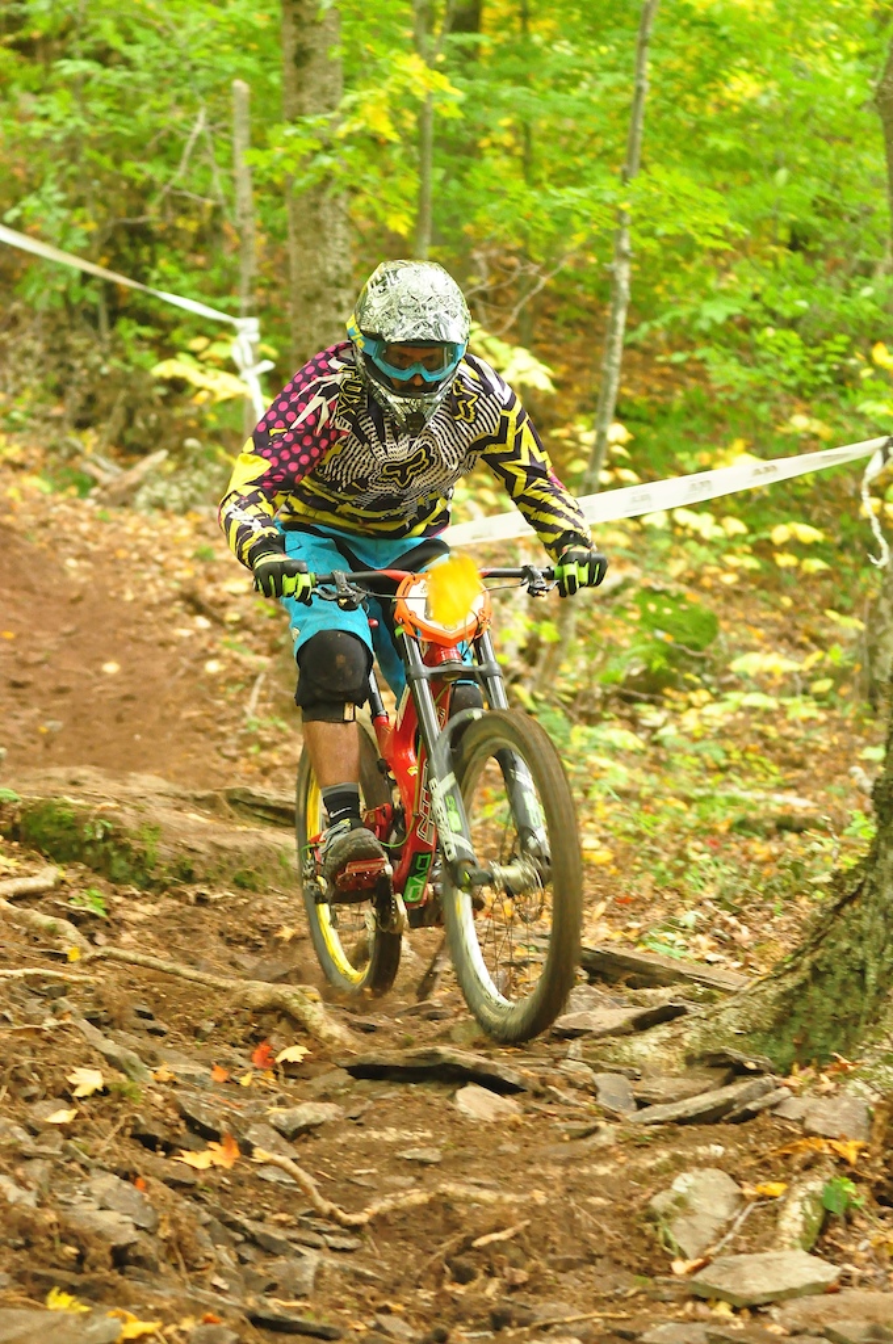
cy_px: 672
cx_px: 446
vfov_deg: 19.5
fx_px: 3917
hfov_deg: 13.0
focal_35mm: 105
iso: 3200
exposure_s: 1/125
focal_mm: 70
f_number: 2.8
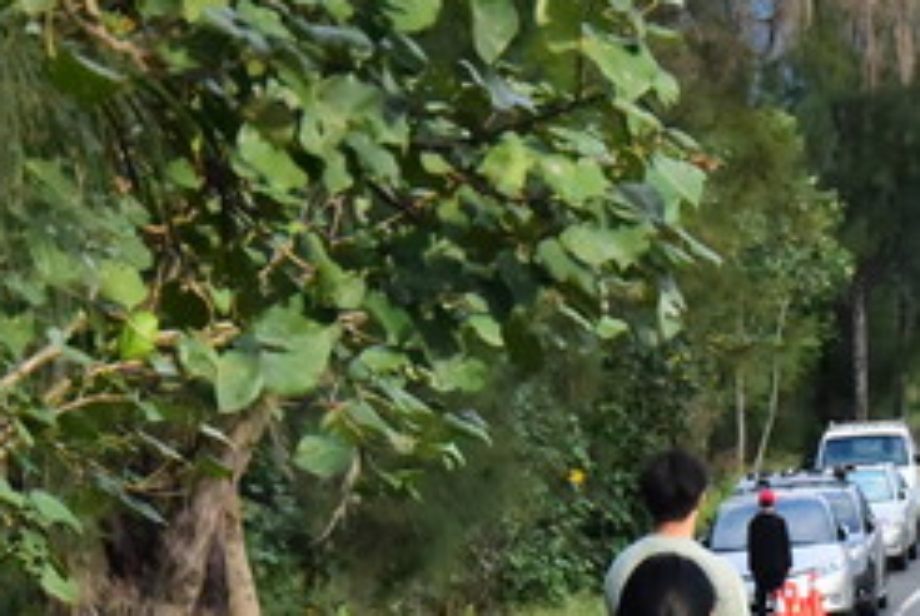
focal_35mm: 388
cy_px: 554
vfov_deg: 3.6
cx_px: 1228
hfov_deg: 5.3
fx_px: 9927
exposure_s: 1/2500
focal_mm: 122
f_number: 13
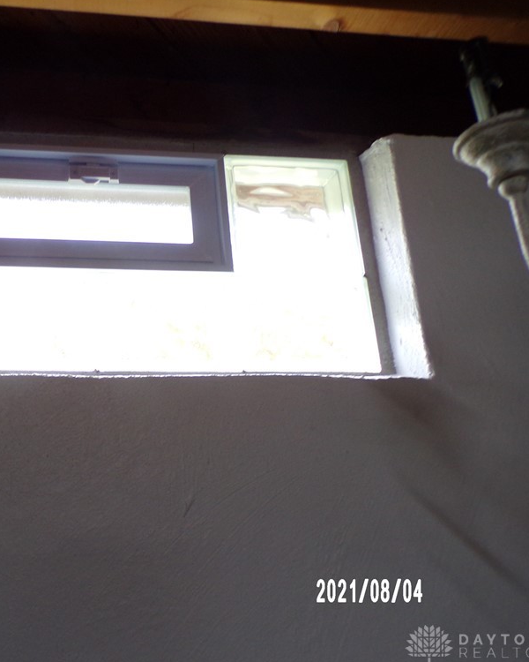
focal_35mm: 32
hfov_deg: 44.0
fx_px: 626
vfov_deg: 55.7
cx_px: 122
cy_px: 327
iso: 152
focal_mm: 4.3
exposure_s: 1/34
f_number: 3
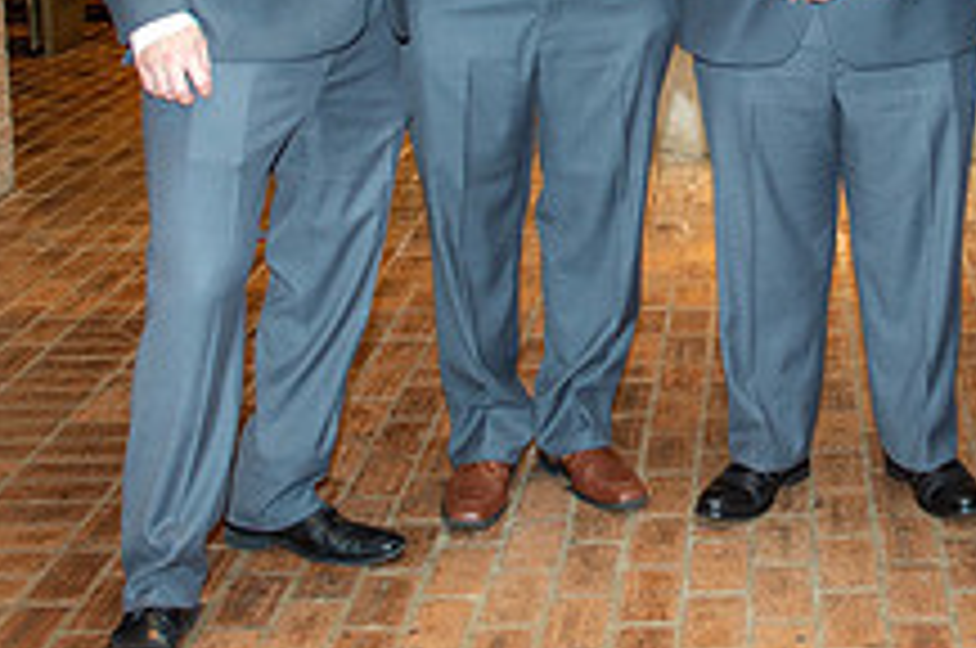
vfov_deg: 17.7
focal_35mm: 75
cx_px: 828
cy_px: 14
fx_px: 2030
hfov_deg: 26.4
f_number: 5.6
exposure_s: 1/160
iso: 1250
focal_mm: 28
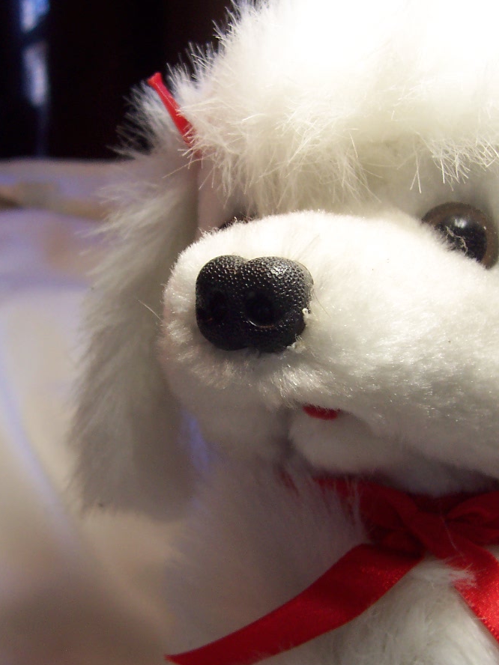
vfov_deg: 38.2
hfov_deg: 29.1
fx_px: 961
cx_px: 265
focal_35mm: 50
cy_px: 336
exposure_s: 1/60
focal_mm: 5.6
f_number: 2.8
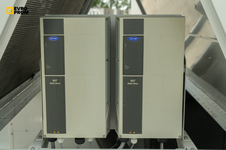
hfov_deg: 42.7
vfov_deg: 29.3
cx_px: 113
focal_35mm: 46
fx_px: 289
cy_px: 75
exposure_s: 1/800
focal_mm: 46
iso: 640
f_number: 6.3
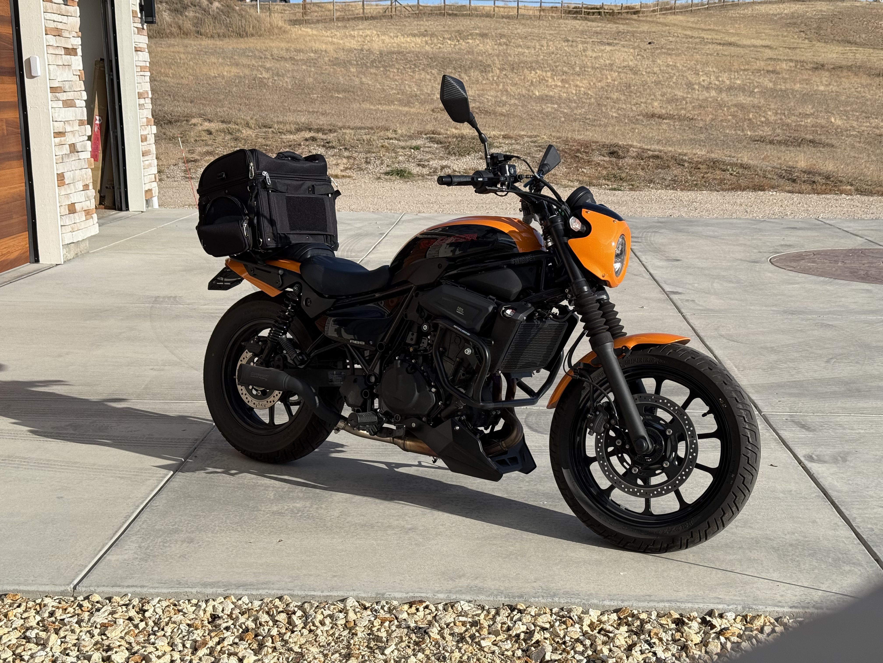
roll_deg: +0.4
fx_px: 1224
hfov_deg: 39.7
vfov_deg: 30.3
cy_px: 332
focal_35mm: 48
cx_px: 442
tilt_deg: -10.5
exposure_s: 1/5208
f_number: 1.78
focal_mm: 6.76
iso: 80
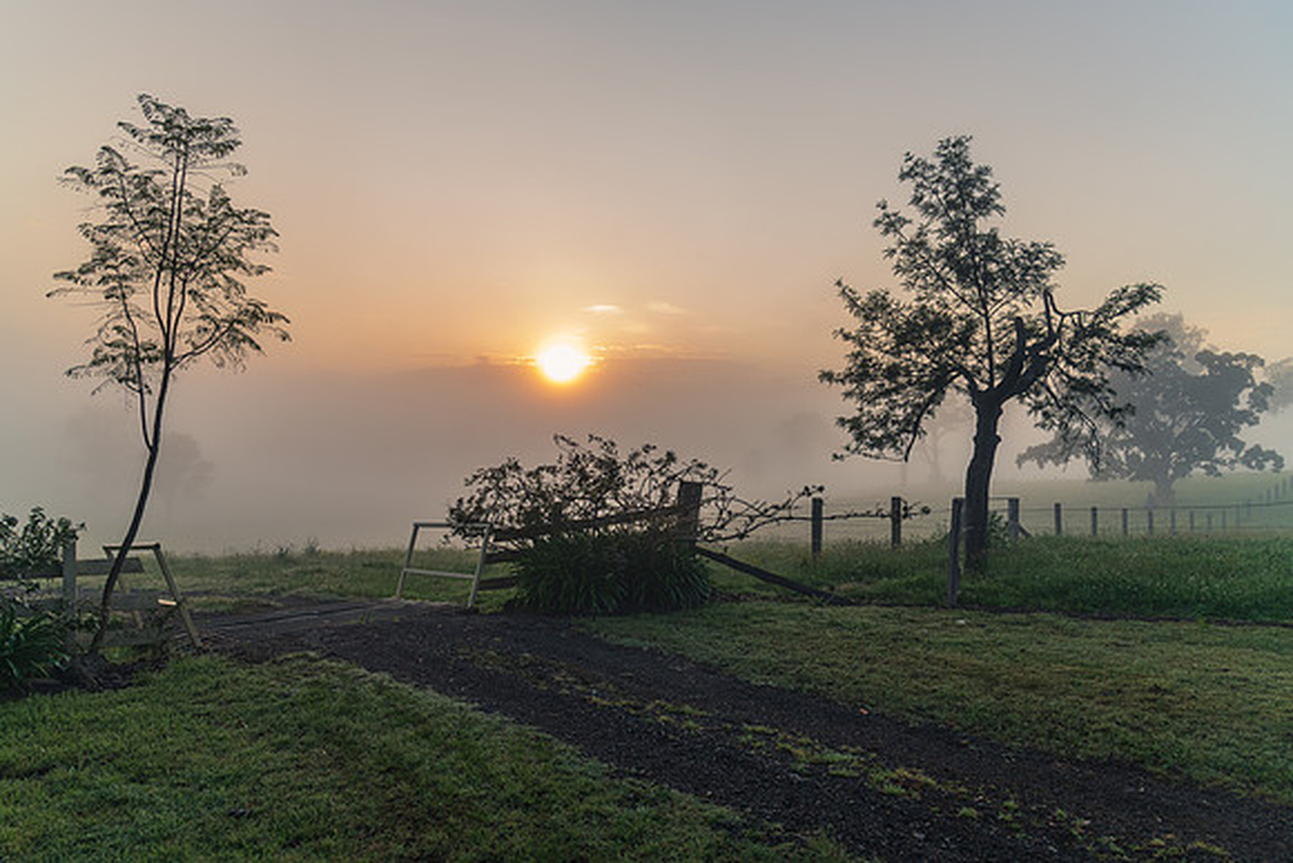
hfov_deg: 72.6
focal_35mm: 24
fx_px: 879
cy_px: 423
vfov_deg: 52.3
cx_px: 634
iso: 200
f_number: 8
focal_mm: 24
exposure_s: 1/40
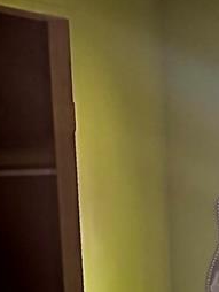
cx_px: 277
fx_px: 1322
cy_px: 544
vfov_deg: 11.5
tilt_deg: -12.5
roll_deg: +0.5
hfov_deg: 9.3
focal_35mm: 157
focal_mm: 5.96
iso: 320
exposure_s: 1/60
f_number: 1.6
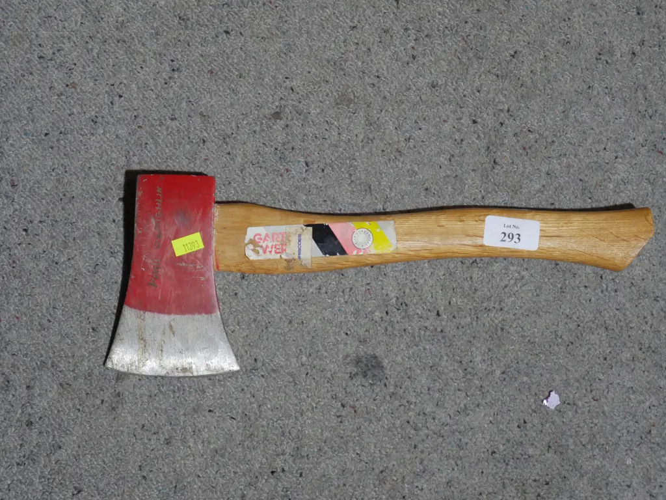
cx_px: 333
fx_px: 1539
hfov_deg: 24.4
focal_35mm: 80
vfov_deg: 18.4
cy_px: 250
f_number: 5.6
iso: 1250
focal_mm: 40
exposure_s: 1/100
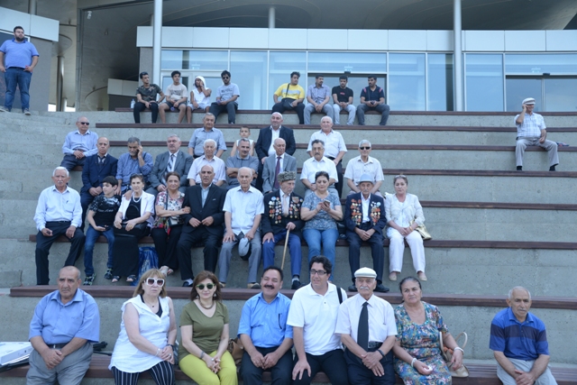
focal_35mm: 32
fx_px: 513
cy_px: 192
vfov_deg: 41.1
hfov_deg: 58.7
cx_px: 288
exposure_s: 1/250
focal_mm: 32
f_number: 5.6
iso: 560
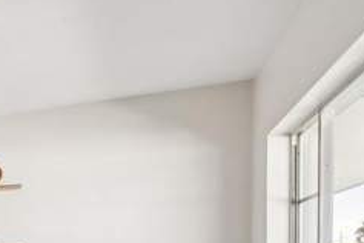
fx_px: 546
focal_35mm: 54
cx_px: -241
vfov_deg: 23.5
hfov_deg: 24.1
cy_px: 267
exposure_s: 1/30
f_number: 8
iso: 400
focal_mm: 16
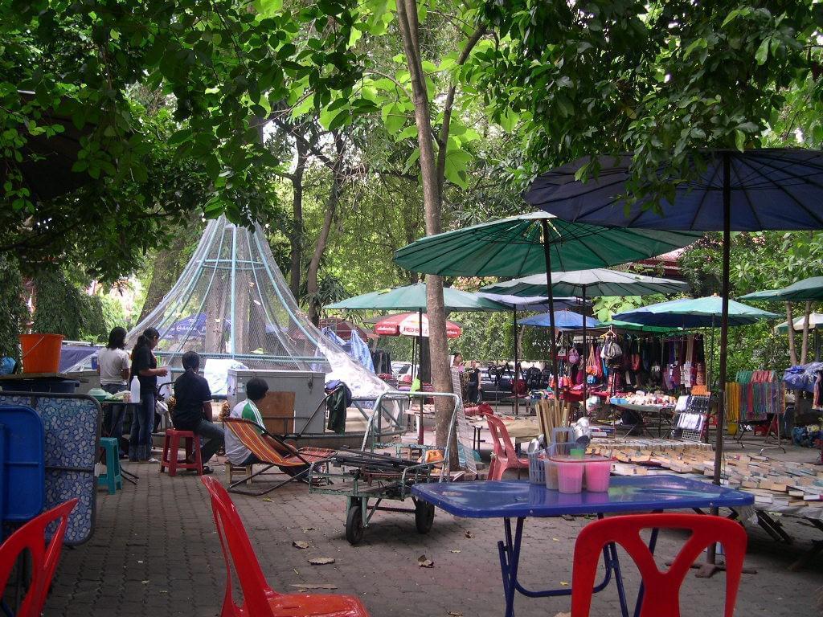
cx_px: 412
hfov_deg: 49.0
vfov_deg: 37.7
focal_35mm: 38
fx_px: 903
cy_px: 308
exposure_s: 1/49.7
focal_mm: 8
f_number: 2.8
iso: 100
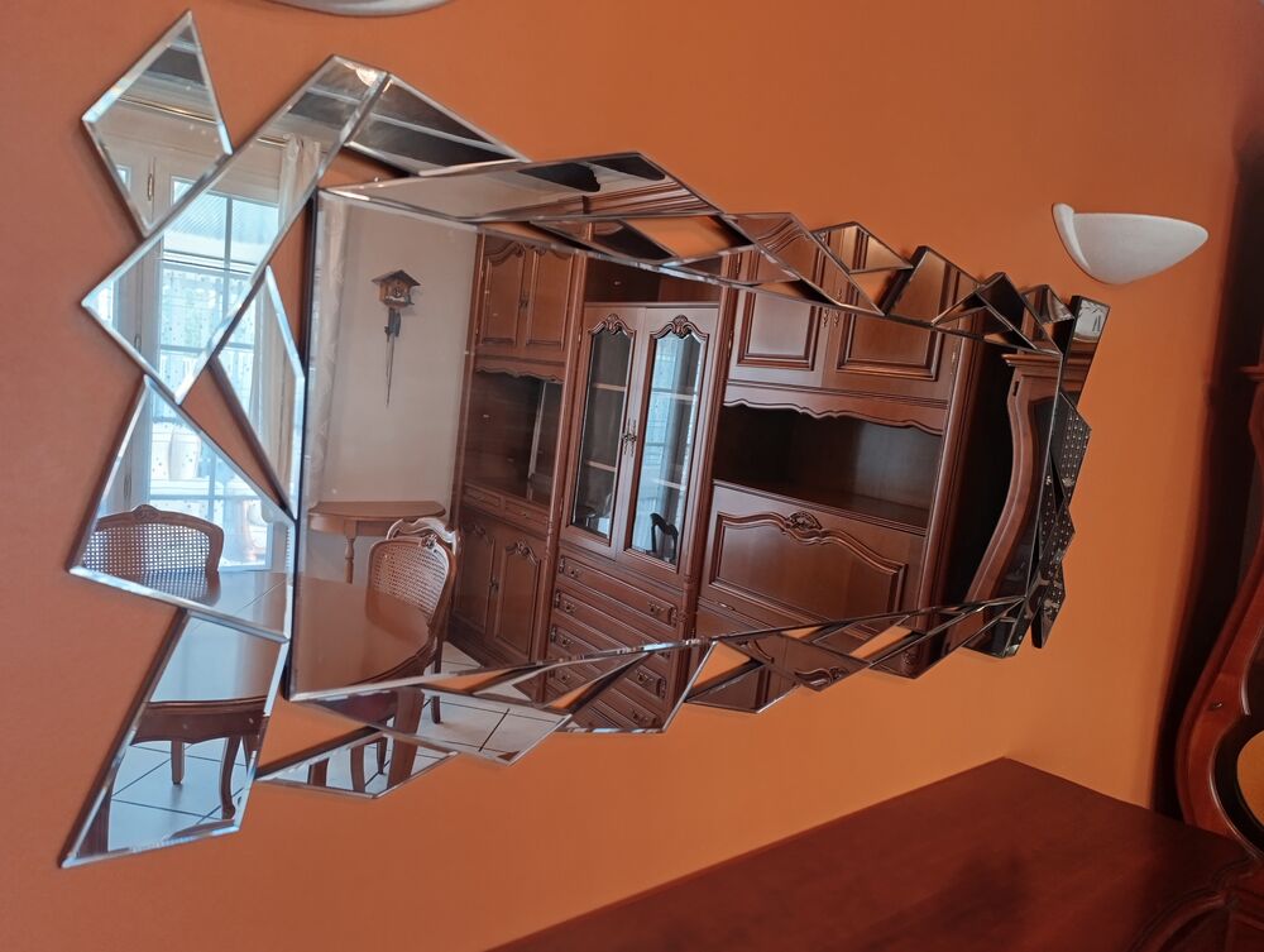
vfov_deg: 59.0
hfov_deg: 73.8
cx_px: 632
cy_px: 476
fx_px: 841
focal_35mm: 23
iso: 1000
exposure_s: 1/50
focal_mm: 6.14
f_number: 1.6
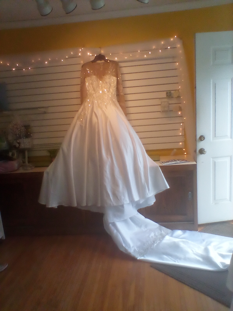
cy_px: 156
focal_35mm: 31
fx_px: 278
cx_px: 116
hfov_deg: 45.4
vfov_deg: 58.4
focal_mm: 2.38
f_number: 2.4
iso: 179
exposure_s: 1/120
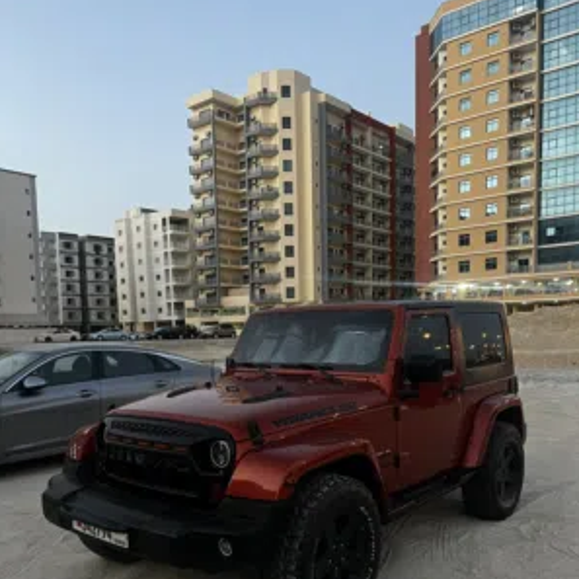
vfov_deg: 51.8
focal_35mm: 31
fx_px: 587
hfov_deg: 52.5
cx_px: 290
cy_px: 374
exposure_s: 1/50
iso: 400
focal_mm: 5.7
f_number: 1.5
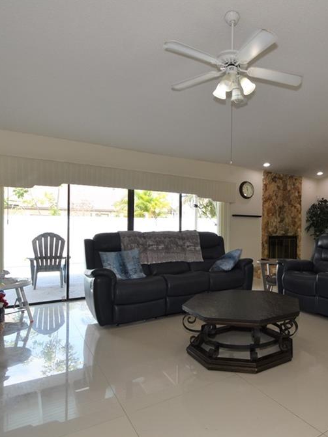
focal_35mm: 22
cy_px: 219
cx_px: 246
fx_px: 278
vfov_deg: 76.4
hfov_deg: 57.9
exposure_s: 1/125
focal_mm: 10
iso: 200
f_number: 5.6
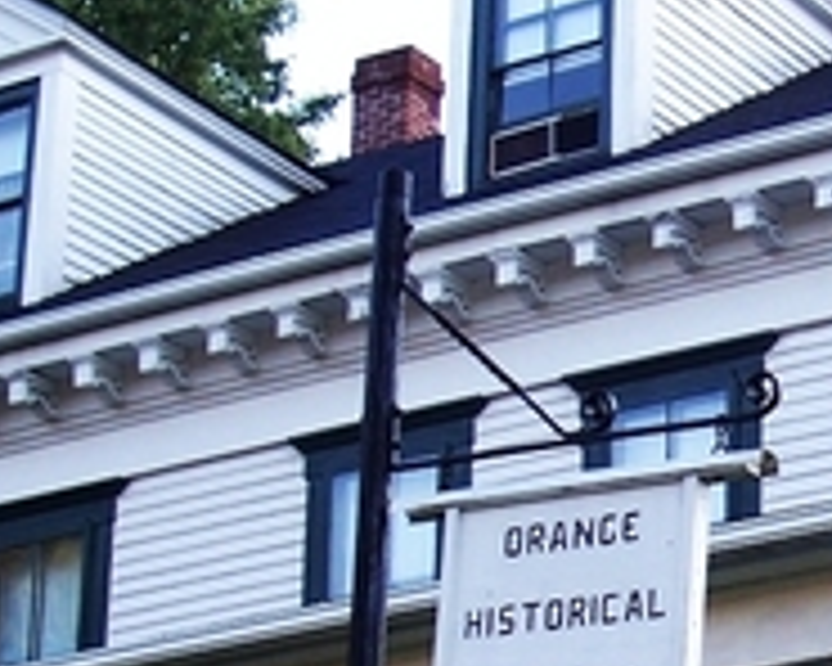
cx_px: 980
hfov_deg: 13.2
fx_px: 3497
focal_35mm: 142
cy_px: 716
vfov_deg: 10.7
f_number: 3
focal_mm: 7
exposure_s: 1/60
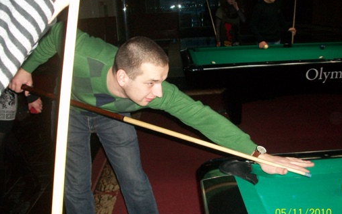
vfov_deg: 34.4
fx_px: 345
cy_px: 111
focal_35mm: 37
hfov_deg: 52.7
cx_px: 174
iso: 160
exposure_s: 1/60
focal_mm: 5.7
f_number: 2.8
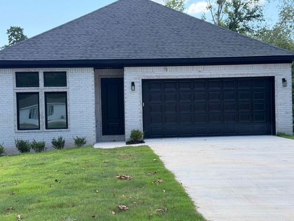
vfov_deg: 30.3
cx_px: 147
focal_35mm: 48
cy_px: 110
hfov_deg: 39.7
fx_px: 408
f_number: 1.78
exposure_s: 1/1330
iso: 100
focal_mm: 6.76
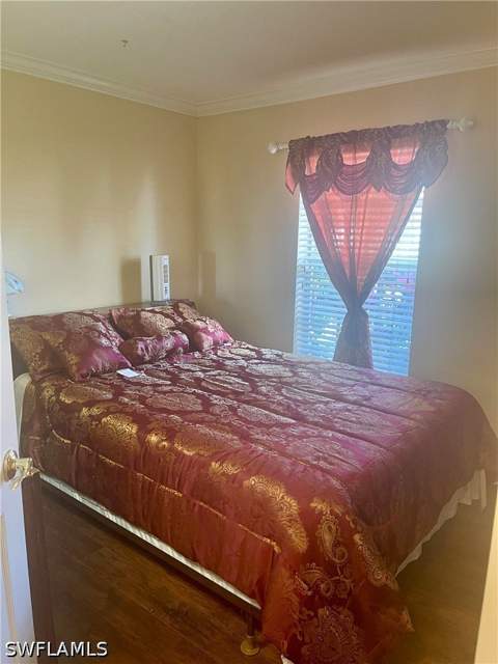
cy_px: 332
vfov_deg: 69.4
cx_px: 249
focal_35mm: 25
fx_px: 480
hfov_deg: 54.9
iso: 400
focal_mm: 5.1
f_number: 1.6
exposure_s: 1/60
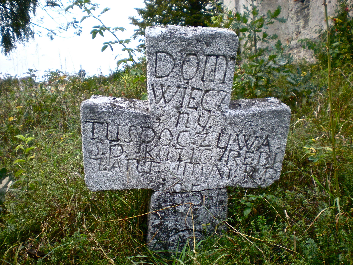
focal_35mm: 38
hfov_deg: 49.0
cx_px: 176
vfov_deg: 37.7
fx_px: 388
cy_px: 132
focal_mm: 6.3
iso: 130
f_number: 3.1
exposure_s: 1/61.5
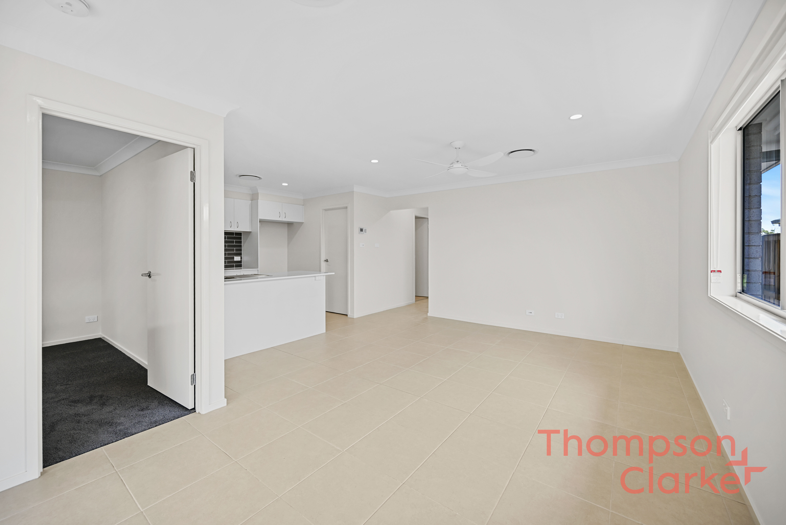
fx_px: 306
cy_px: 262
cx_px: 393
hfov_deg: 104.2
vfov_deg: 81.3
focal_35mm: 14
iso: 100
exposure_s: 1/20
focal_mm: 14
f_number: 4
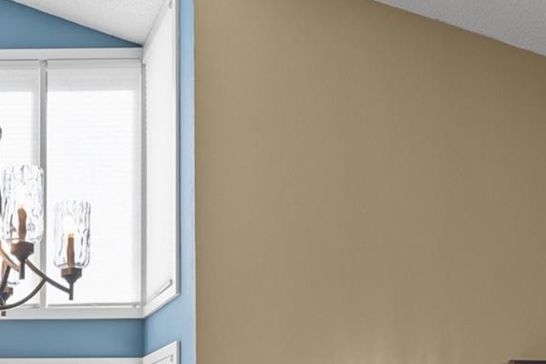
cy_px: 456
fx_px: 743
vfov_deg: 24.5
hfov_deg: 34.5
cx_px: -63
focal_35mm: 49
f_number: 8
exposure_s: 1/15
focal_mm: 18
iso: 800
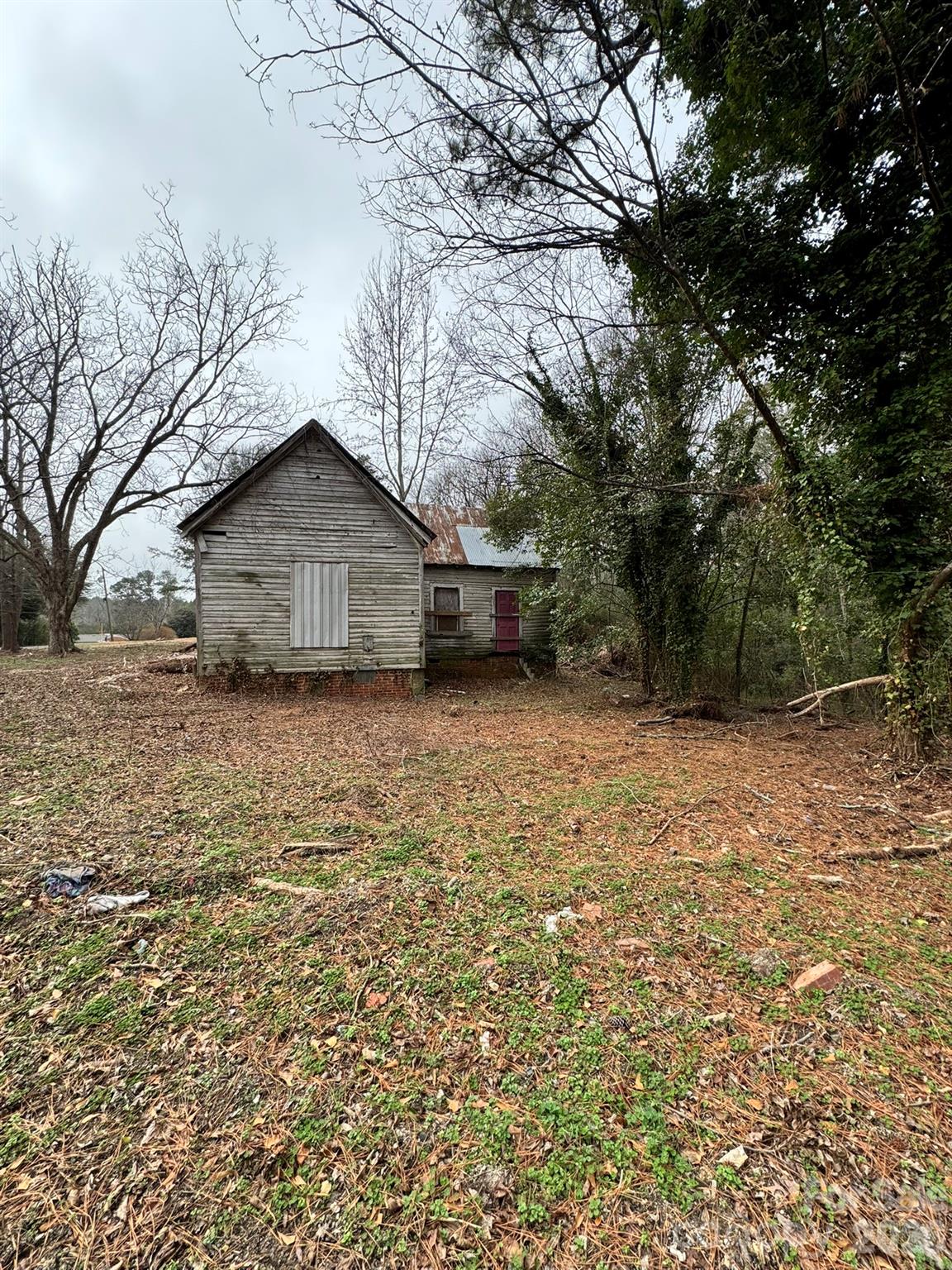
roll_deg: +0.7
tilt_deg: +0.1
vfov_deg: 102.1
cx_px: 476
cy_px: 635
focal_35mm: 14
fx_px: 513
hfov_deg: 85.7
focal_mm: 2.22
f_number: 2.2
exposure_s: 1/840
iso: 50
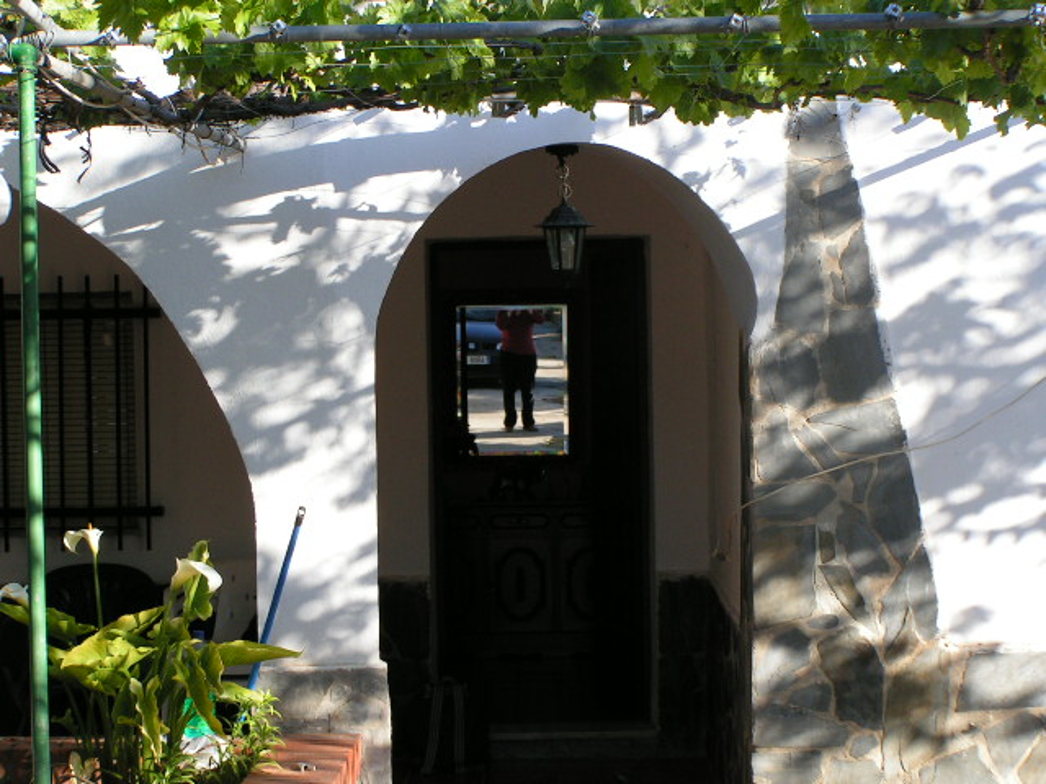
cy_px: 392
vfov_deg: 16.2
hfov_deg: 21.5
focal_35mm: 91
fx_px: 2750
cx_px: 523
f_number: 4.5
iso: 50
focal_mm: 13.9
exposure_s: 1/160
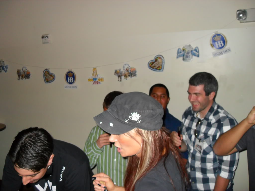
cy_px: 96
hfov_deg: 52.6
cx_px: 128
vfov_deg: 40.7
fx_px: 258
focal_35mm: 35
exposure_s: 1/45
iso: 200
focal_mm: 6.2
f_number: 2.8
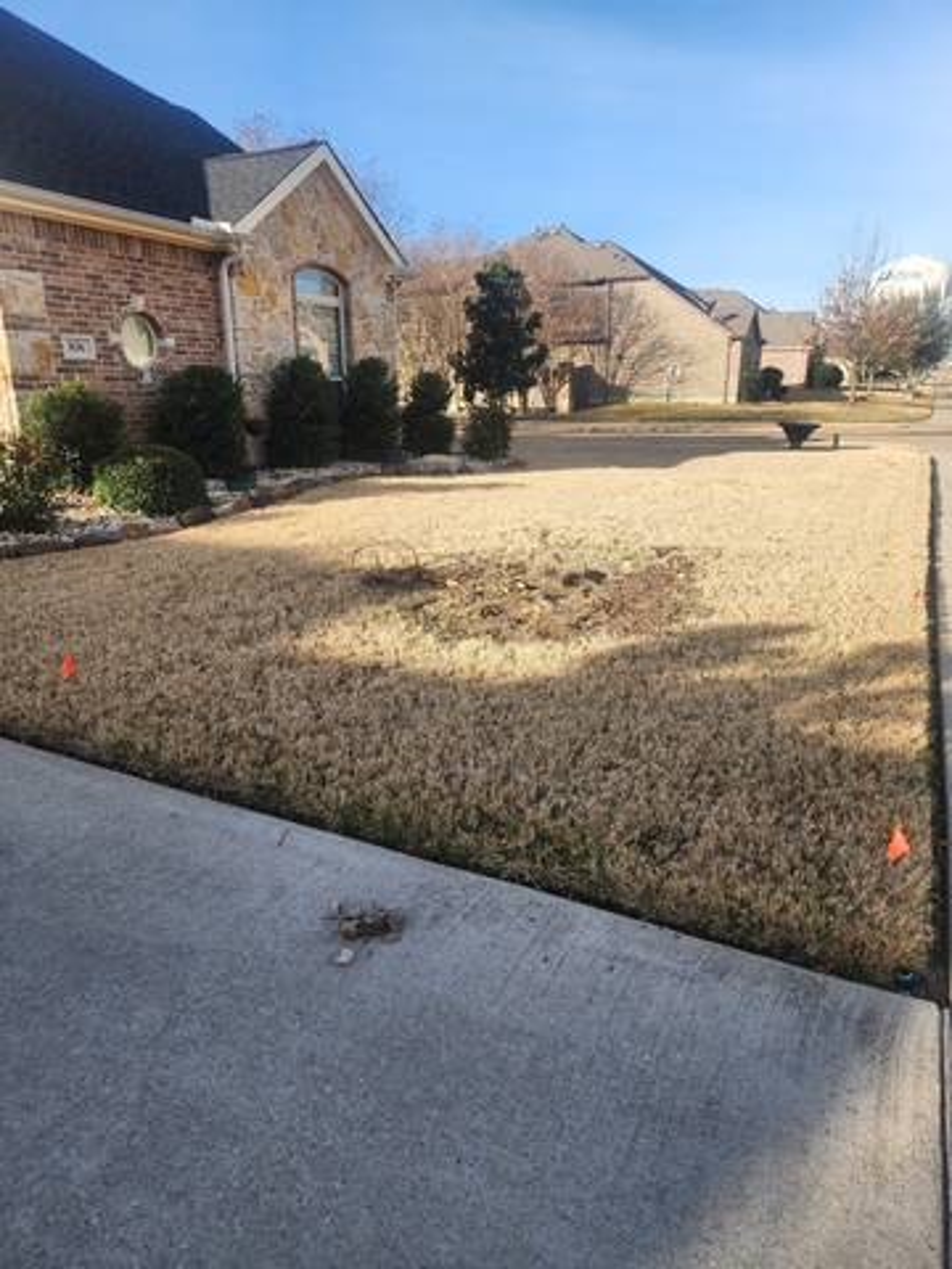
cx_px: 476
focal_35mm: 23
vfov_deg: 73.9
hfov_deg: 58.9
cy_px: 634
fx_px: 843
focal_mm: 6.4
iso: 12
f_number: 1.8
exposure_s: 1/538
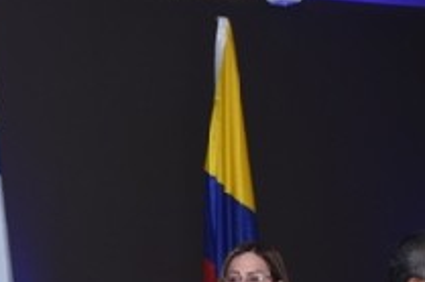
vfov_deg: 8.3
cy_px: 327
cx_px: -67
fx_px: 1935
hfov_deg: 12.3
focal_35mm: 164
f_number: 5.6
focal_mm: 38
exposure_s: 1/60
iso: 400
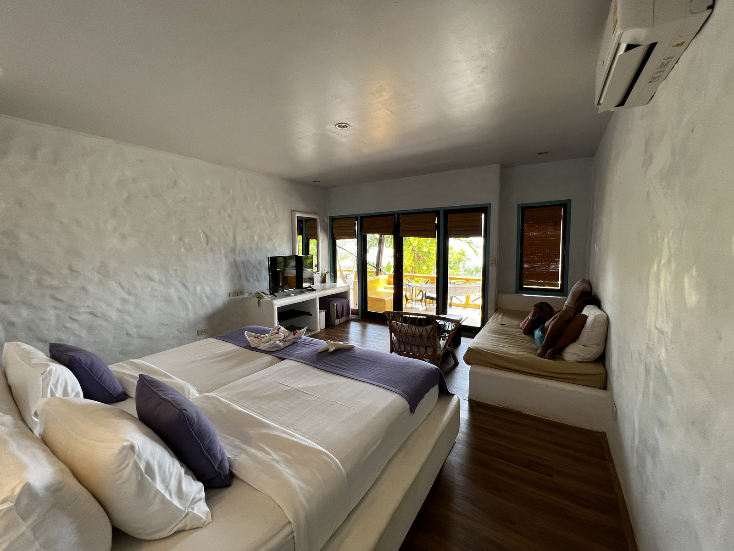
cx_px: 367
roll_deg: +0.8
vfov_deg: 89.9
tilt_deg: -6.3
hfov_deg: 106.2
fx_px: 276
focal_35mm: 13
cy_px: 276
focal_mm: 1.57
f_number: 1.8
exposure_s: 1/99
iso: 50
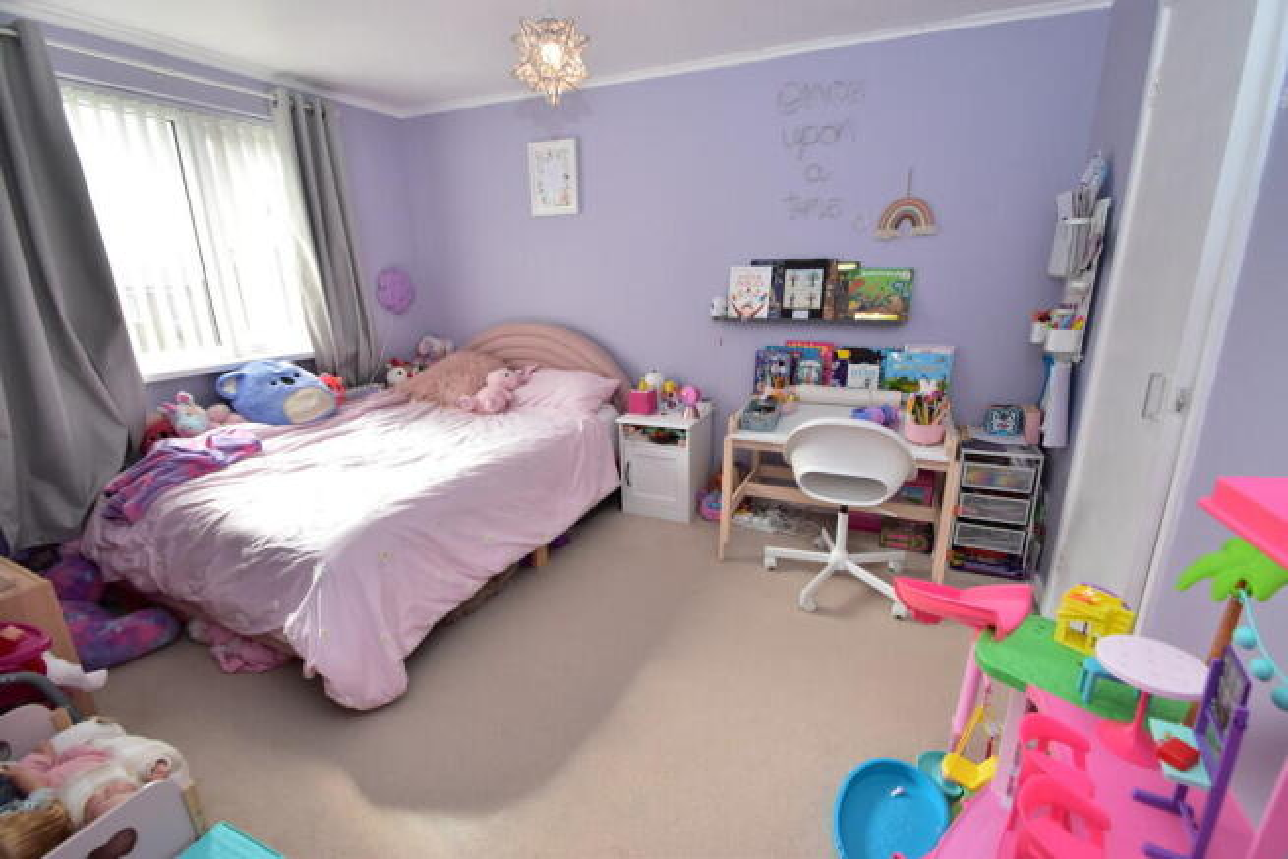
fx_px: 537
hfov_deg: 100.4
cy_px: 430
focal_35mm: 15
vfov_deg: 77.4
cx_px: 644
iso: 800
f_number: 9
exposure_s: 1/125
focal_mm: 10
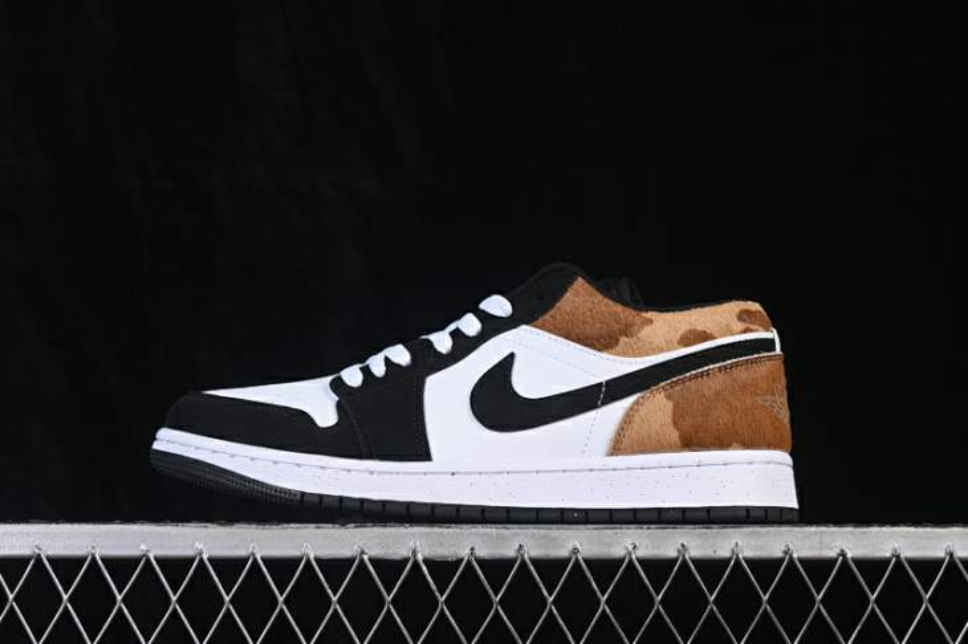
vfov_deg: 18.2
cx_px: 484
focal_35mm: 75
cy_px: 322
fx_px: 2016
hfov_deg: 27.0
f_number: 8
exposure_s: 1/80
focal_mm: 50
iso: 160
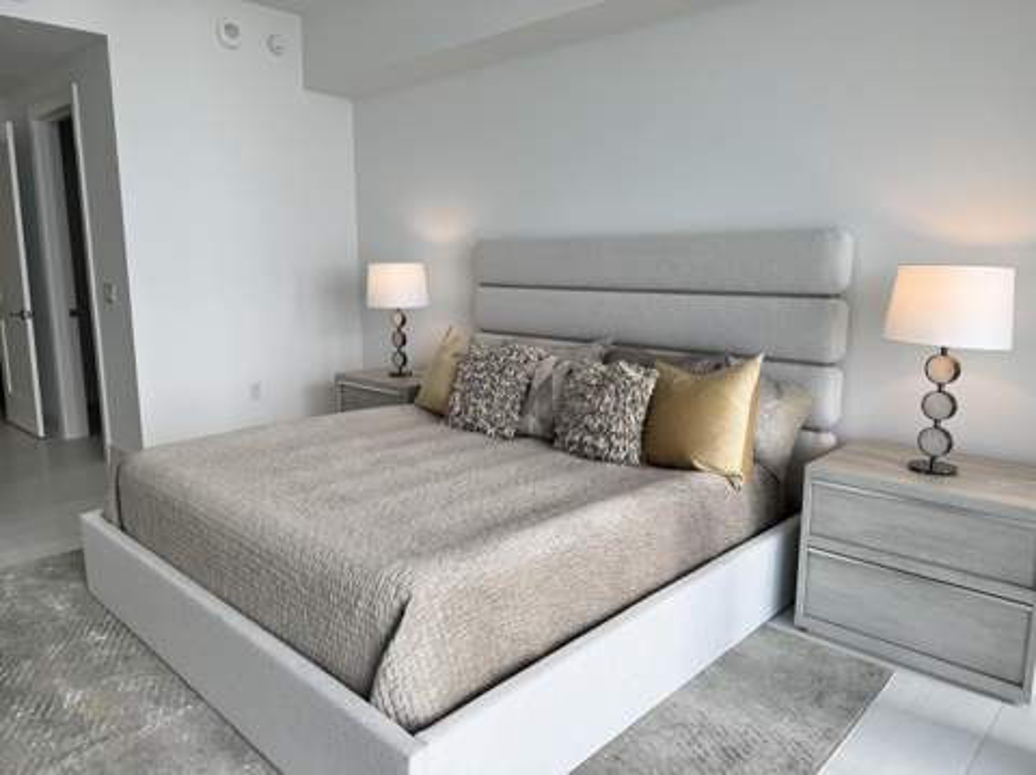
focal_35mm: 24
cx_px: 518
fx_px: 718
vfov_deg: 56.7
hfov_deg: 71.7
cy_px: 388
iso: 80
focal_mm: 6.76
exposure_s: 1/383
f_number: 1.78
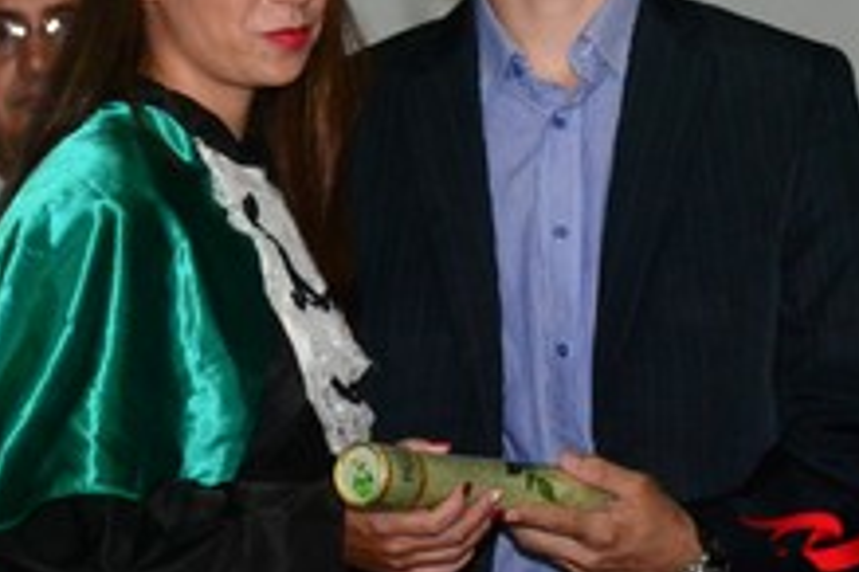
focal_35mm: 277
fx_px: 6609
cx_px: 392
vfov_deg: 5.0
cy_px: 172
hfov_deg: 7.4
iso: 3200
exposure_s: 1/80
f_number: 5.6
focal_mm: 90
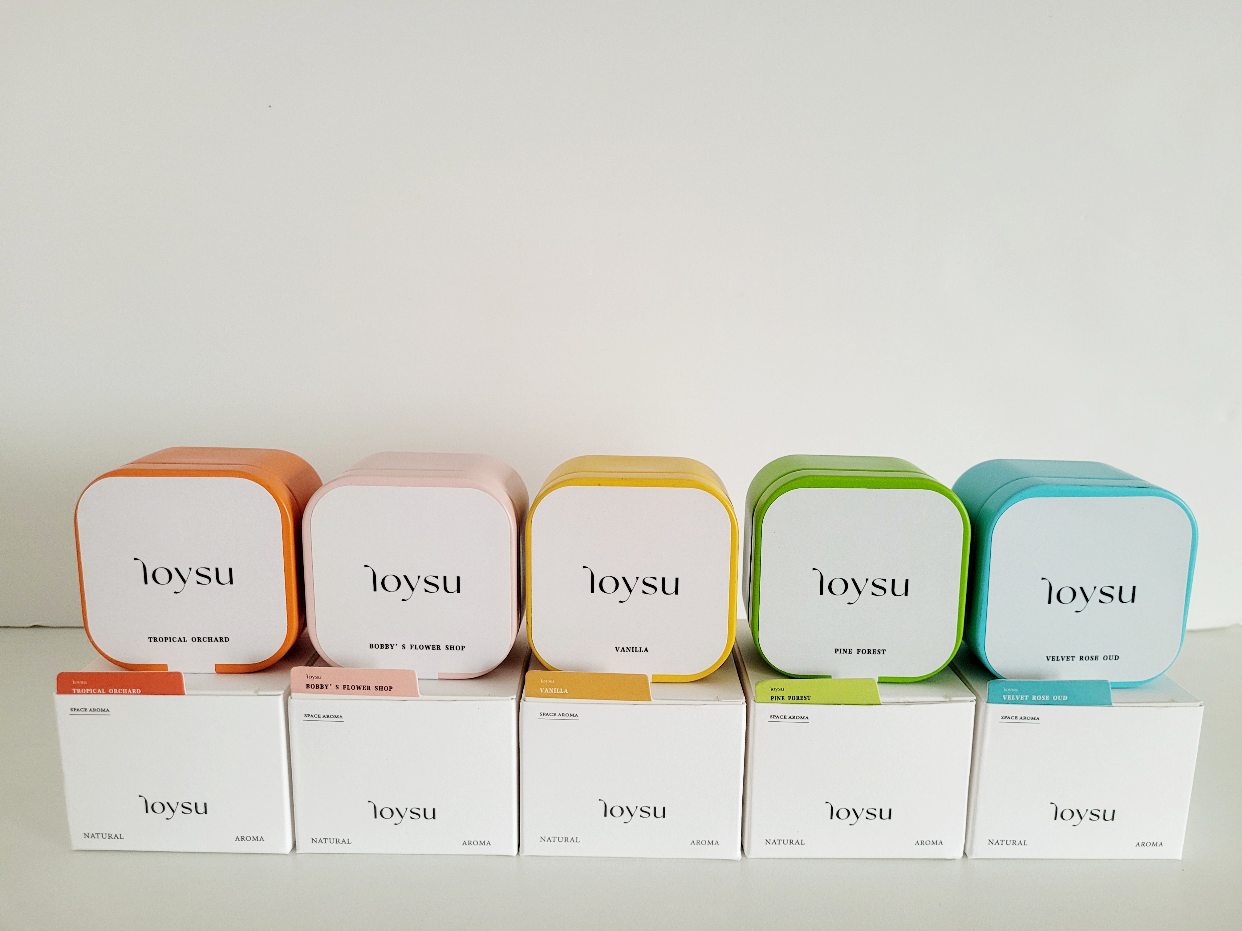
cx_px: 621
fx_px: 933
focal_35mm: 26
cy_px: 466
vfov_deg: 53.1
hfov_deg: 67.3
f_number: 1.8
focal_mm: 5.4
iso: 200
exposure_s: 1/100
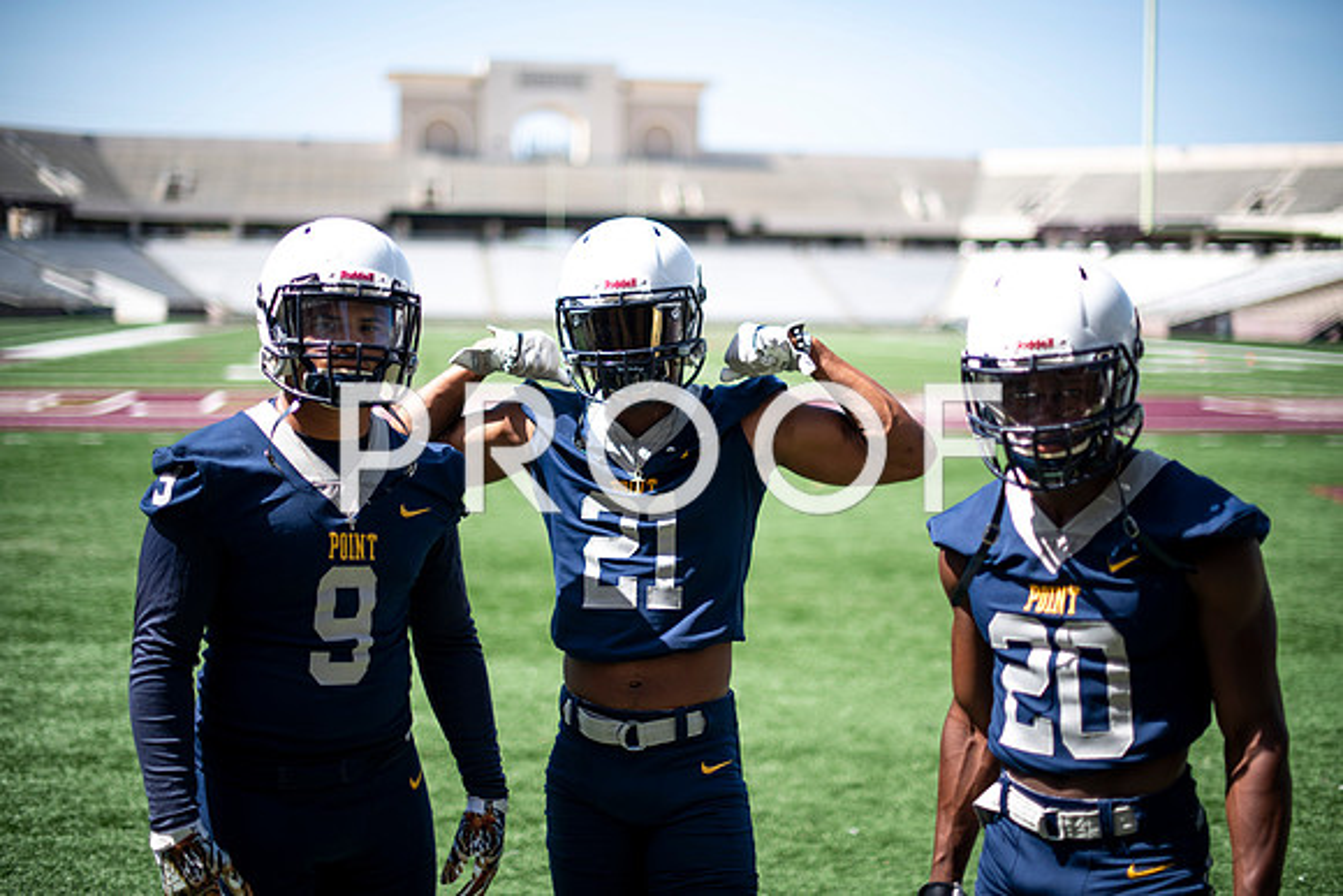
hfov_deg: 39.6
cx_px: 672
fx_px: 1866
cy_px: 448
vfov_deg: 27.0
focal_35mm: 50
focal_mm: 50
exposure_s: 1/3200
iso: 64
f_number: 1.4
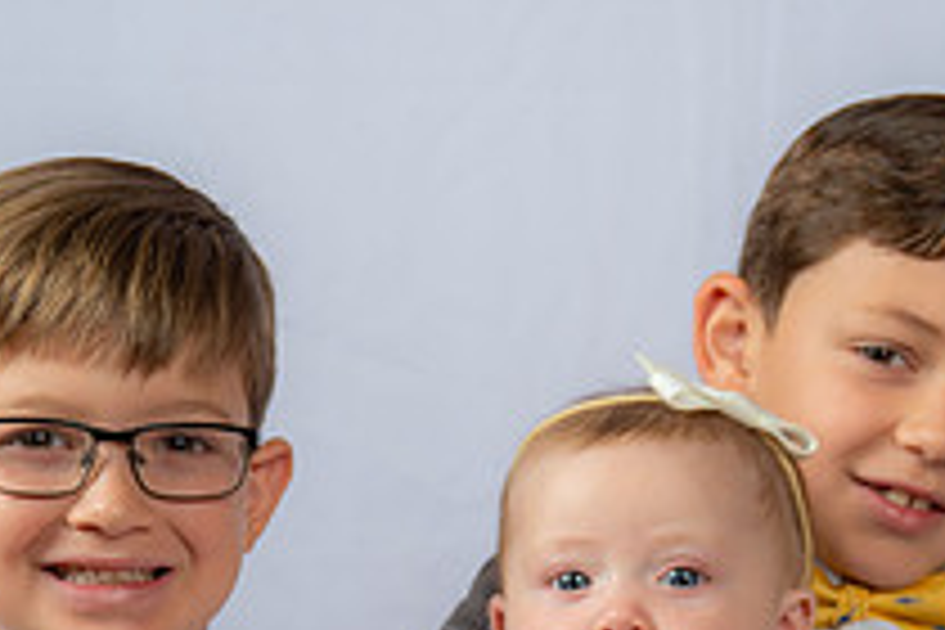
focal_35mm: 160
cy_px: 738
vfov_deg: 8.5
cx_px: 626
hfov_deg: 12.8
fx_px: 4200
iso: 250
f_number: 6.3
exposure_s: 1/200
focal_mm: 58
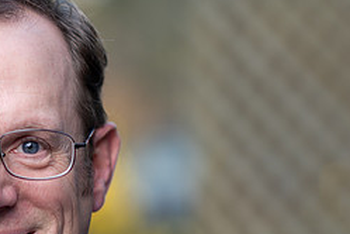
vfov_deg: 6.9
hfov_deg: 10.3
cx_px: -15
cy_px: 246
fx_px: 1925
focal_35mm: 198
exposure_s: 1/200
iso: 64
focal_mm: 85
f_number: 2.2
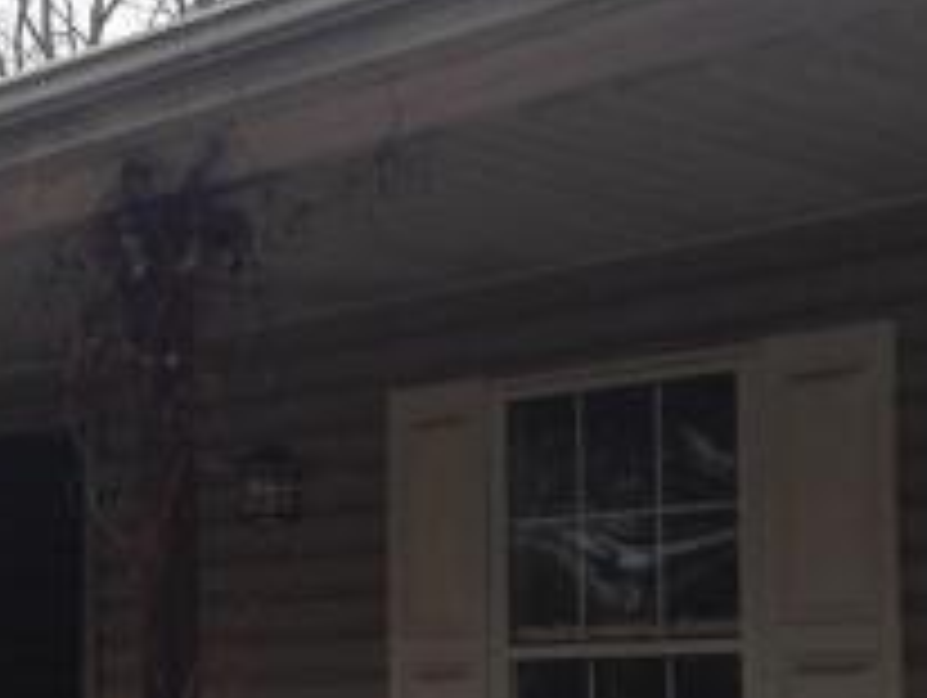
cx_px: 94
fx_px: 2493
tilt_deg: +7.0
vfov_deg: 15.8
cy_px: 527
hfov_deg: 20.6
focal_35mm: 93
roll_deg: -1.8
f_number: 2.4
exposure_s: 1/150
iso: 50
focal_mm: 4.12
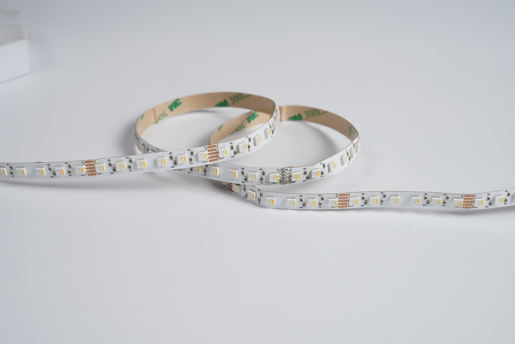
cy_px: 172
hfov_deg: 33.4
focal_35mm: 60
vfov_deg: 22.6
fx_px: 858
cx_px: 258
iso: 100
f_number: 13
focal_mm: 60
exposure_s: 1/125
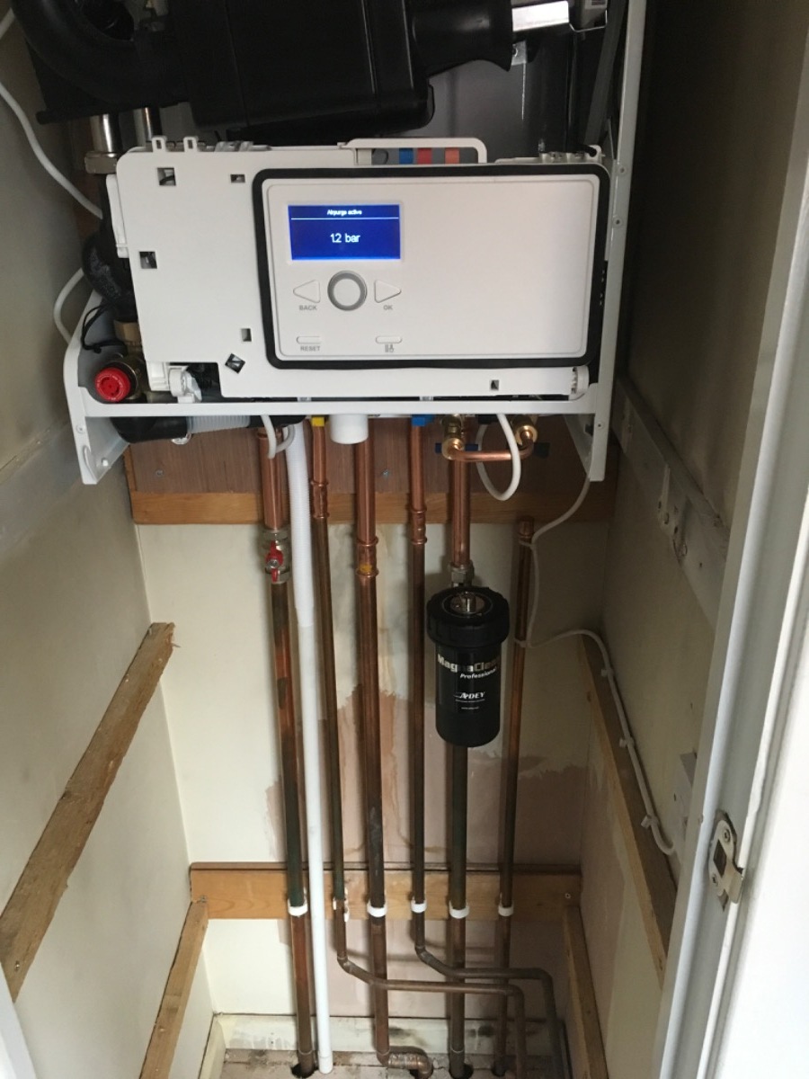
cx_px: 404
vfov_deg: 61.7
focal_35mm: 29
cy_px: 540
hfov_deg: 48.2
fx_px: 904
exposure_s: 1/25
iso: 200
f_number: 2.2
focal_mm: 4.15
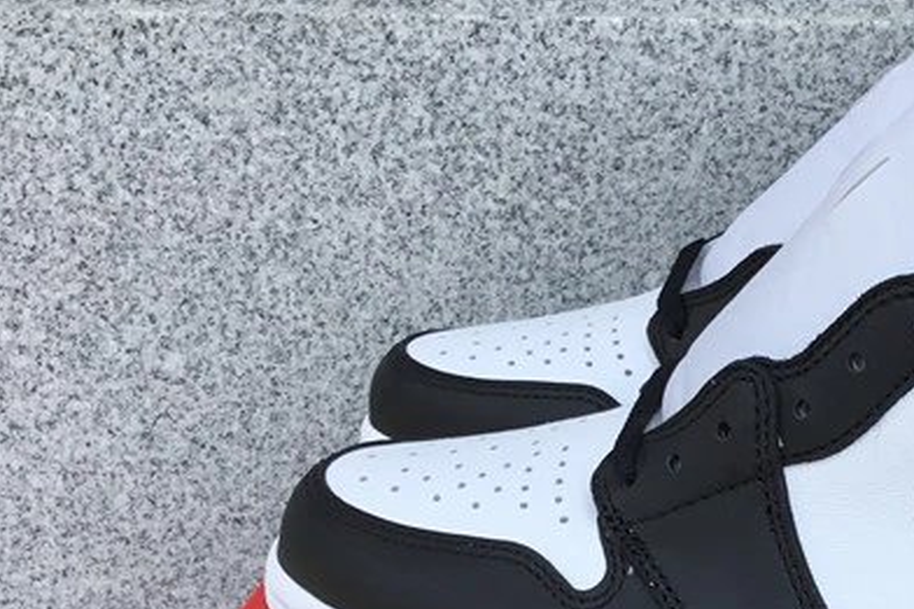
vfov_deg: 20.5
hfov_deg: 29.6
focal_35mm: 65
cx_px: 837
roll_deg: -0.2
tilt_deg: -24.5
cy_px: 537
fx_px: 1650
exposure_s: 1/776
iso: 25
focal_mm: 3.3
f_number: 2.4
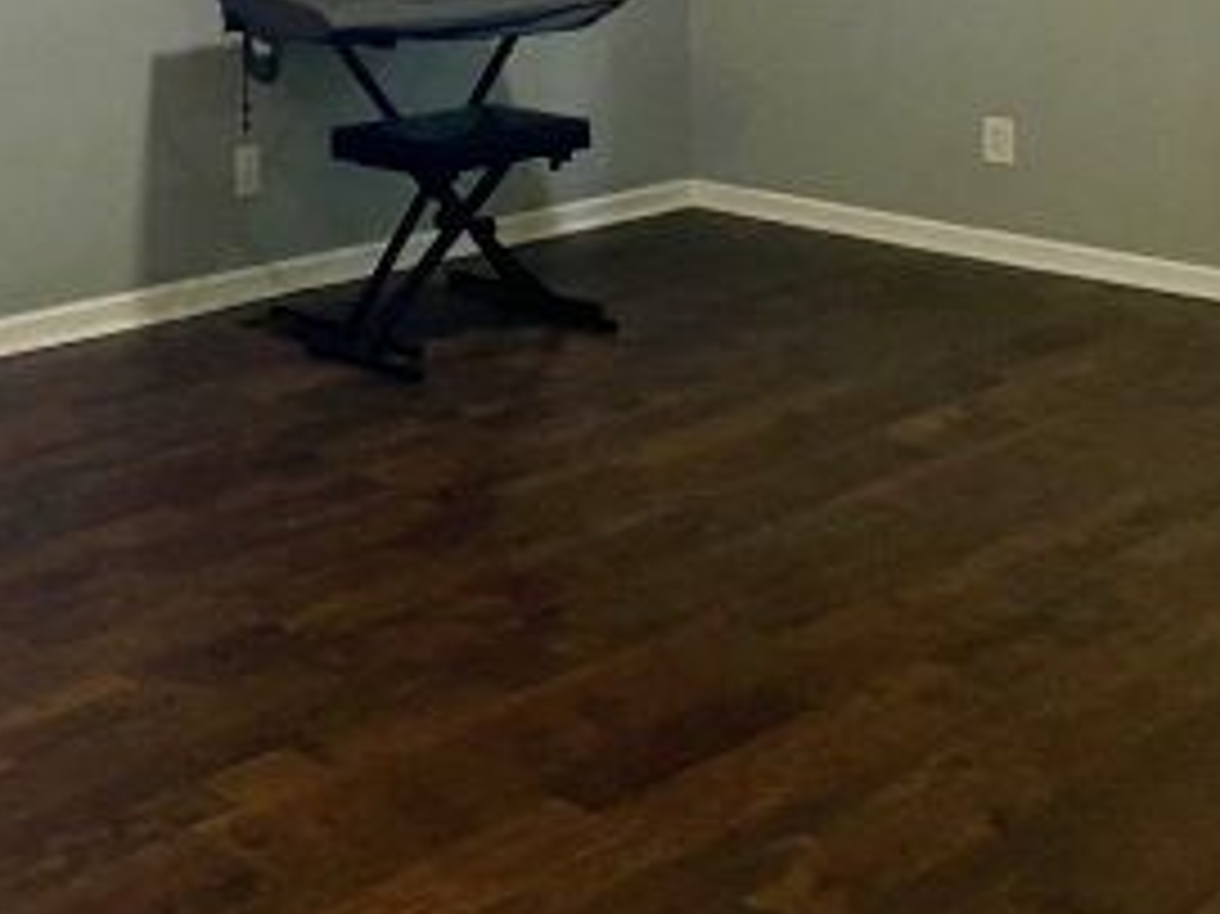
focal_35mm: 64
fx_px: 2255
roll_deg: +0.6
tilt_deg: -2.6
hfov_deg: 28.1
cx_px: -47
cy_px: -144
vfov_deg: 21.5
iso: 125
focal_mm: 4.2
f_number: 1.6
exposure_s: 1/60
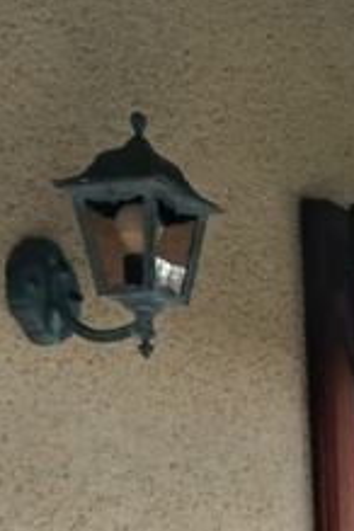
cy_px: 676
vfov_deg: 20.6
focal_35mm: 91
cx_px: 810
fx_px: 1342
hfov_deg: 12.3
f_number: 1.7
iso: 326
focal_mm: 5.24
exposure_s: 1/100
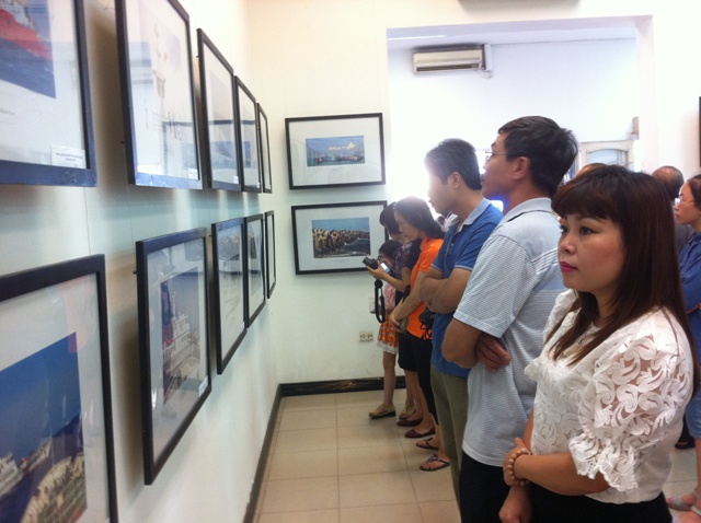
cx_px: 350
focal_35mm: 35
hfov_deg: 52.7
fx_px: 708
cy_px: 262
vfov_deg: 40.6
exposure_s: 1/15
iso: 125
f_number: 2.8
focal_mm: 3.85
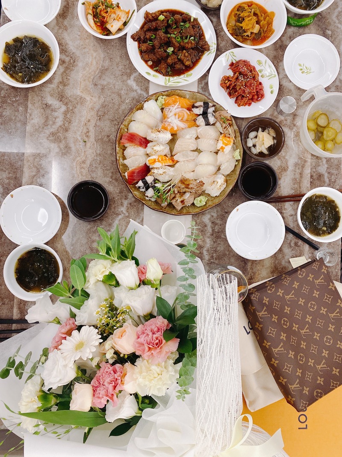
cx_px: 171
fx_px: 343
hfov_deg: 53.1
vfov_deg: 67.3
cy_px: 228
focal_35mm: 26
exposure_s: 1/60
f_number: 1.8
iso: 250
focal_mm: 4.25
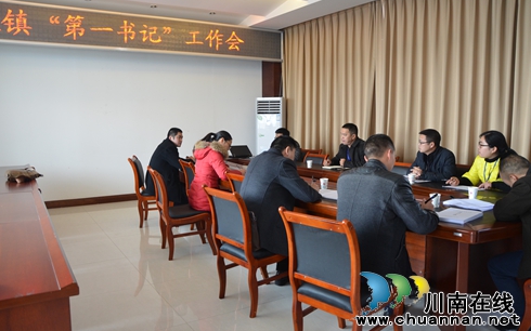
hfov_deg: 66.5
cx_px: 264
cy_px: 156
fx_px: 405
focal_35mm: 28
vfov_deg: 44.5
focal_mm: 18
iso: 560
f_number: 4
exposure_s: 1/60
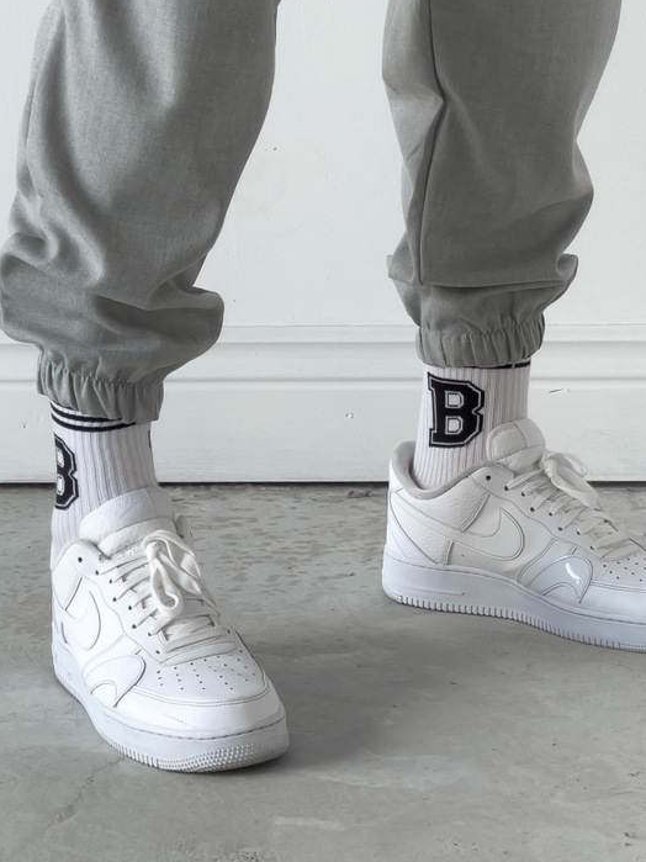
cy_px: 43
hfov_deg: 12.4
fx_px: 2962
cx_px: 314
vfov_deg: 16.3
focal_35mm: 119
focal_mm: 6
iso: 50
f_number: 2
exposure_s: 1/120
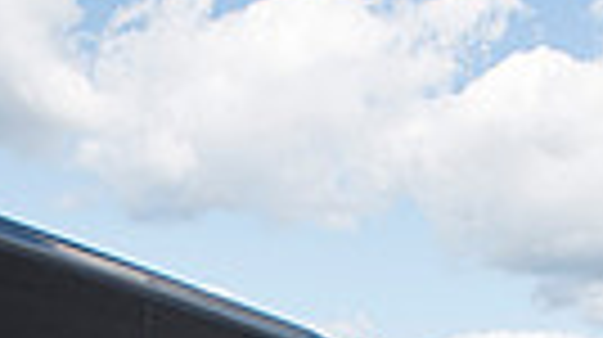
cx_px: 252
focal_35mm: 109
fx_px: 1741
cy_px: 768
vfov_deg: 9.9
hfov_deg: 19.6
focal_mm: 24
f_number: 6.3
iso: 160
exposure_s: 1/500
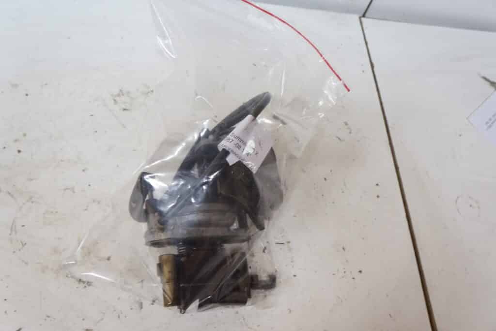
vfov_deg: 41.7
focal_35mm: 32
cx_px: 248
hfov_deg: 59.5
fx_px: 434
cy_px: 166
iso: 3200
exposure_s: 1/60
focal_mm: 21
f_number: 5
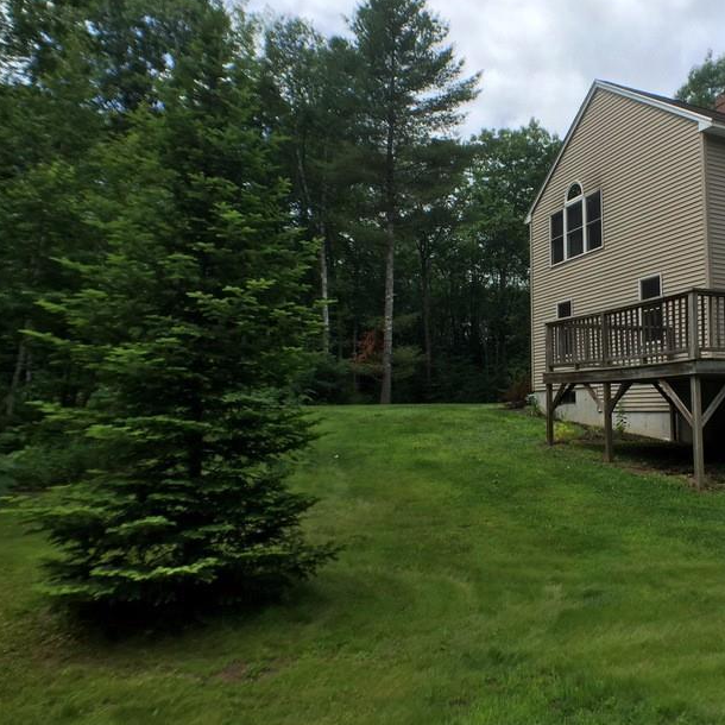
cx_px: 546
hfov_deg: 38.2
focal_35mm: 43
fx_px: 1019
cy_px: 354
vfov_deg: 39.2
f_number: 2.2
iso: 32
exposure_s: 1/1582
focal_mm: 4.15
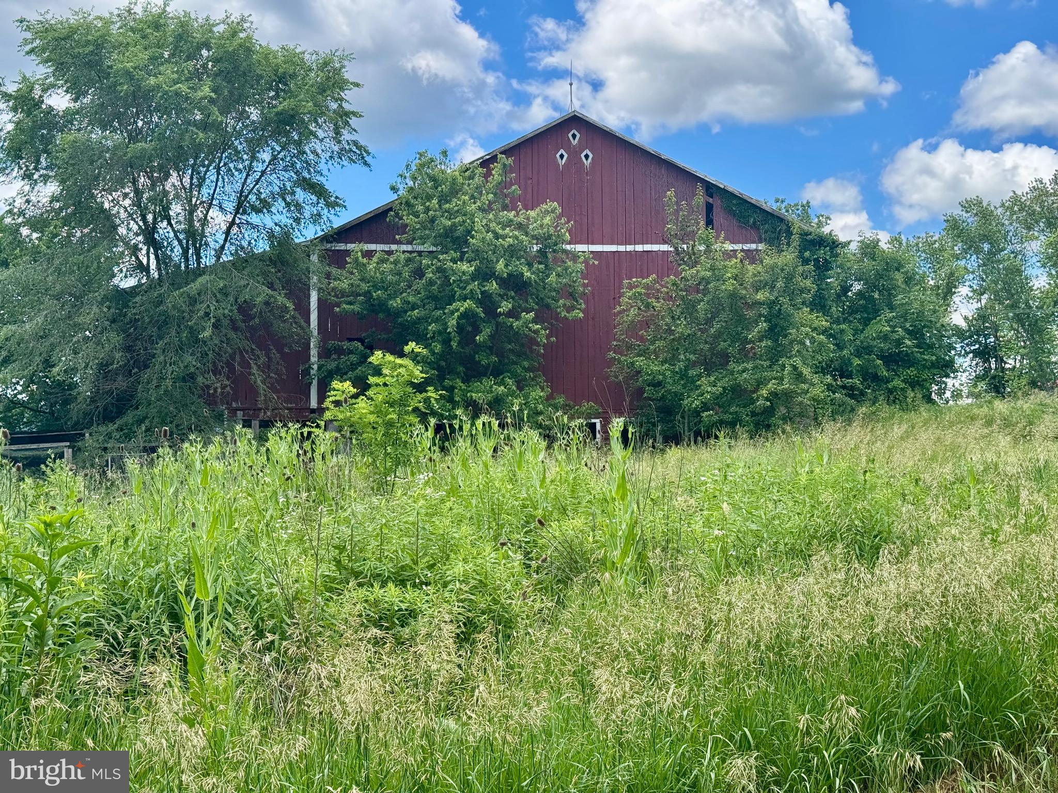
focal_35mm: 48
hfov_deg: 39.7
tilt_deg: +2.5
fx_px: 1467
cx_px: 529
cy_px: 396
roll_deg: -0.6
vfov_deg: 30.3
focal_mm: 6.76
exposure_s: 1/1818
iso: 64
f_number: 1.78
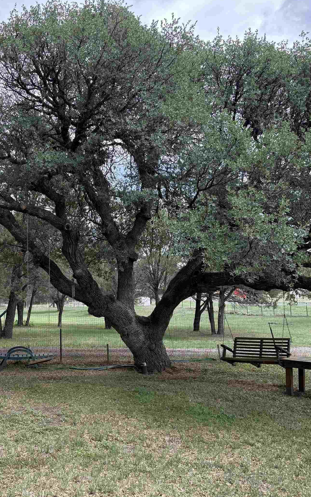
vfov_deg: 51.5
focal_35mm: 38
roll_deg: +1.4
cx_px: 100
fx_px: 516
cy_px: 240
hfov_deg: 33.2
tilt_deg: +8.3
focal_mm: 6.76
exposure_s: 1/780
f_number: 1.78
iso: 100
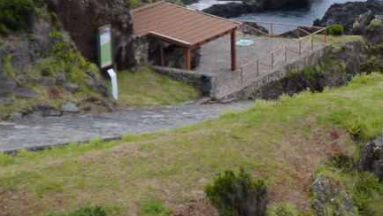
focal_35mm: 103
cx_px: 502
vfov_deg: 11.5
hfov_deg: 19.1
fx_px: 1046
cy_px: -42
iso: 125
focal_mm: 5.8
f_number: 4.5
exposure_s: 1/200
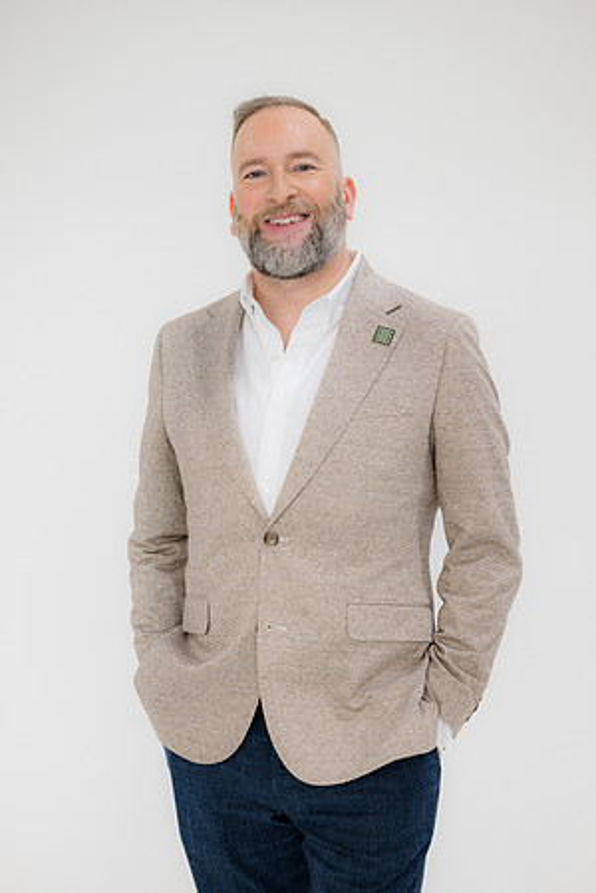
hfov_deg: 16.1
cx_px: 298
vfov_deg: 23.9
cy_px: 446
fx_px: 2111
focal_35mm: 85
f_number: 2.8
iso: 400
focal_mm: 85
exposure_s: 1/125
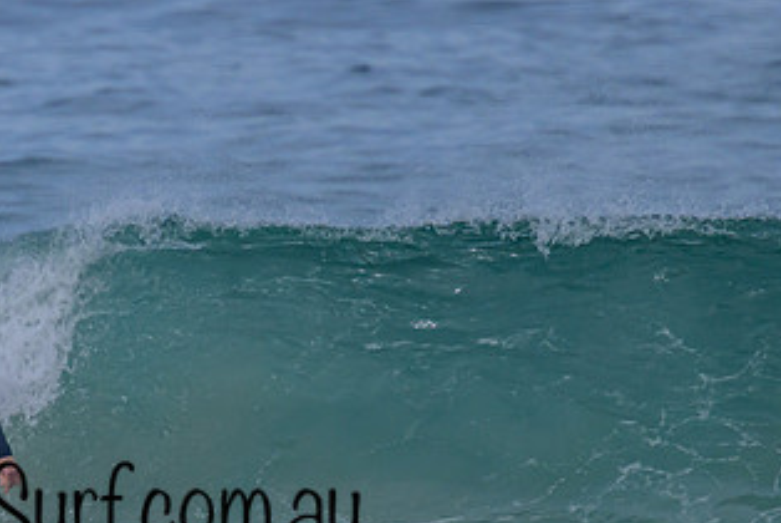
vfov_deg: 0.7
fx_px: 43167
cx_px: -46
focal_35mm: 1988
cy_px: 370
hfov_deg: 1.0
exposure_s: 1/2000
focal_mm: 800
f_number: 11
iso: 560
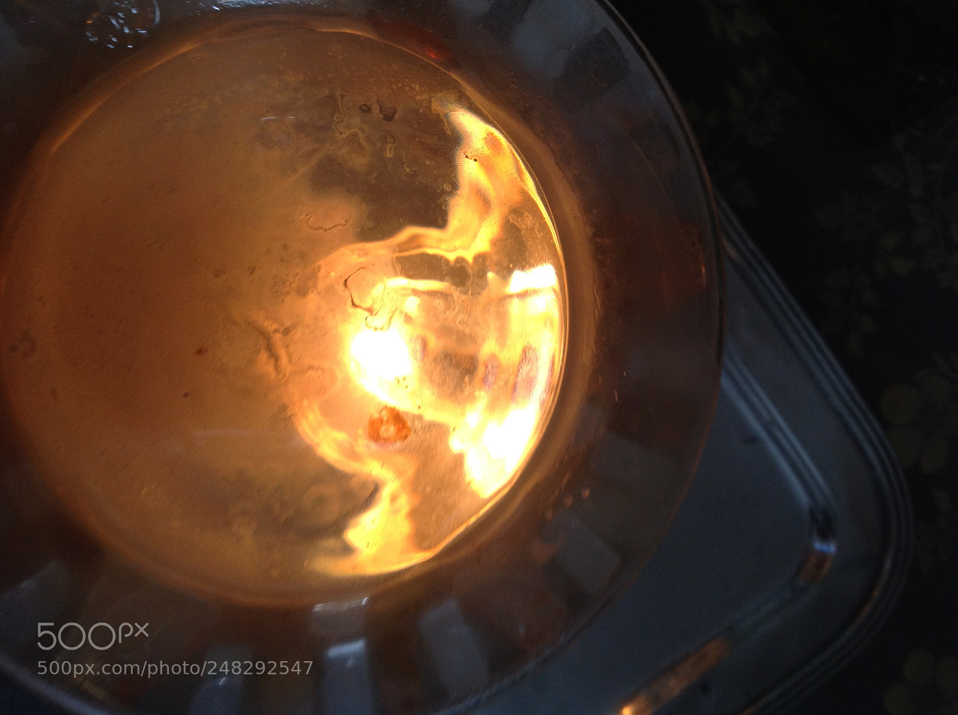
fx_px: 967
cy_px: 358
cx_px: 479
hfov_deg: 52.7
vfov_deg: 40.6
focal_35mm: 35
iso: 80
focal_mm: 4.28
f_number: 2.4
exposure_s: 1/15
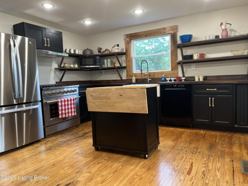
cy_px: 93
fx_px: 186
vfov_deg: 53.0
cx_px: 124
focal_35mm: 26
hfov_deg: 67.3
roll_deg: +2.7
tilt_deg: -5.6
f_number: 1.5
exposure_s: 1/60
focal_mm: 5.7
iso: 80
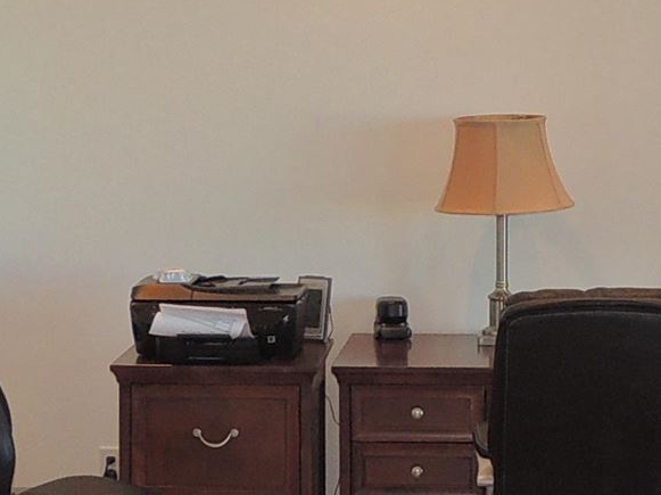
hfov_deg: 15.4
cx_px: 547
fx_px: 2424
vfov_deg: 11.7
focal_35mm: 127
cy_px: 240
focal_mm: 4.3
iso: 125
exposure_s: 1/40
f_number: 3
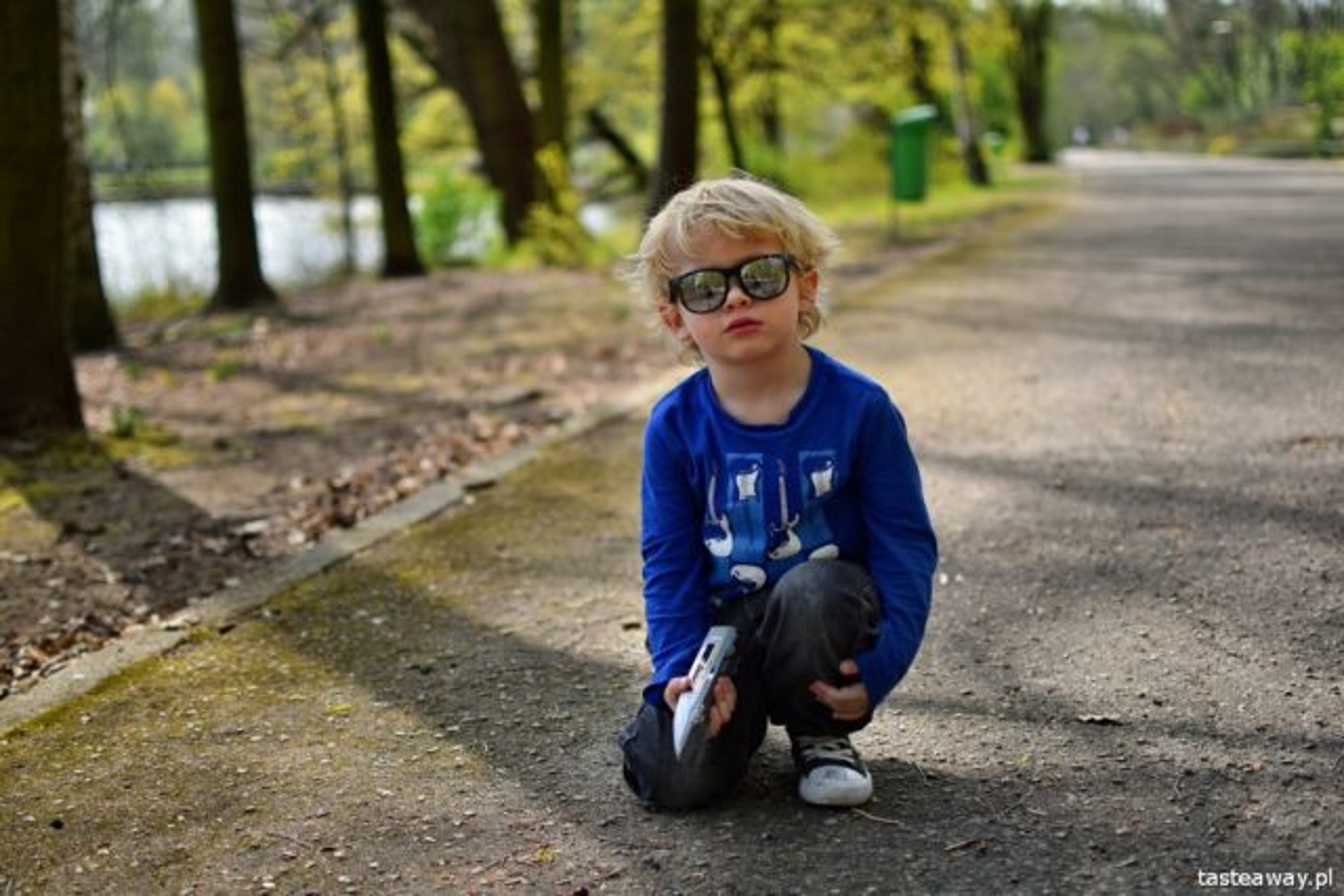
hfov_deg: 37.8
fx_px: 1960
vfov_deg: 25.8
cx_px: 672
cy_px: 448
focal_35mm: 52
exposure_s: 1/2000
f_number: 1.8
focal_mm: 35
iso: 100
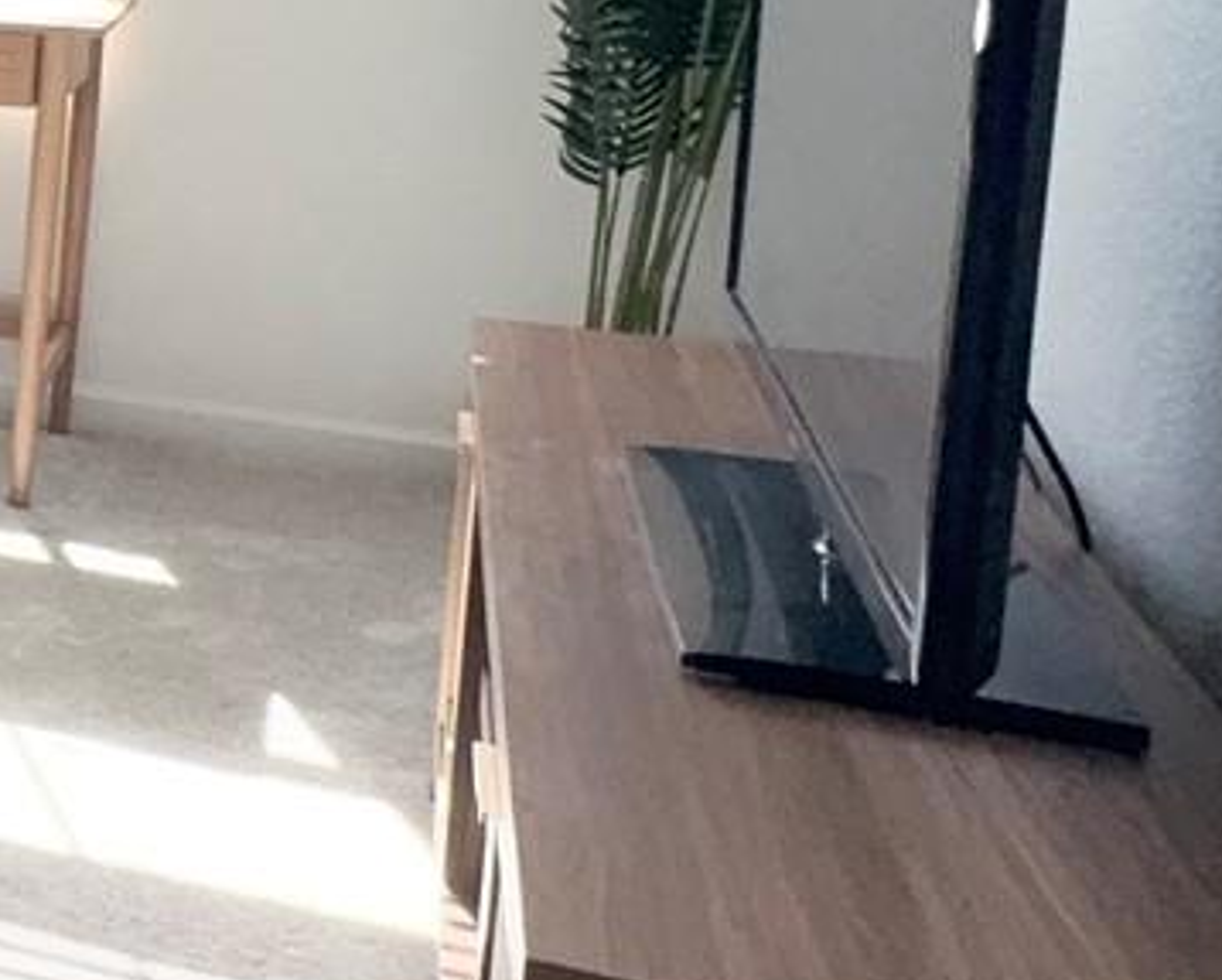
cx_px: -935
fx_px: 2208
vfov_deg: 24.2
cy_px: 75
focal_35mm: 61
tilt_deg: -9.9
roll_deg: -0.4
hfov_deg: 21.4
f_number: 2.2
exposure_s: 1/187
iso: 40
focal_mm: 2.22
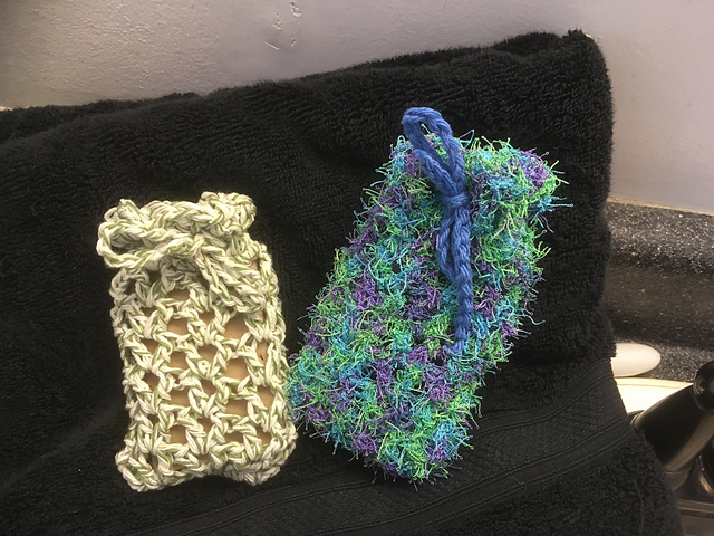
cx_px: 357
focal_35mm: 29
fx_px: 598
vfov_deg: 48.2
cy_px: 268
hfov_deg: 61.7
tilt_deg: -49.3
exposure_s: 1/30
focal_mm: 4.15
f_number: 2.2
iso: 80
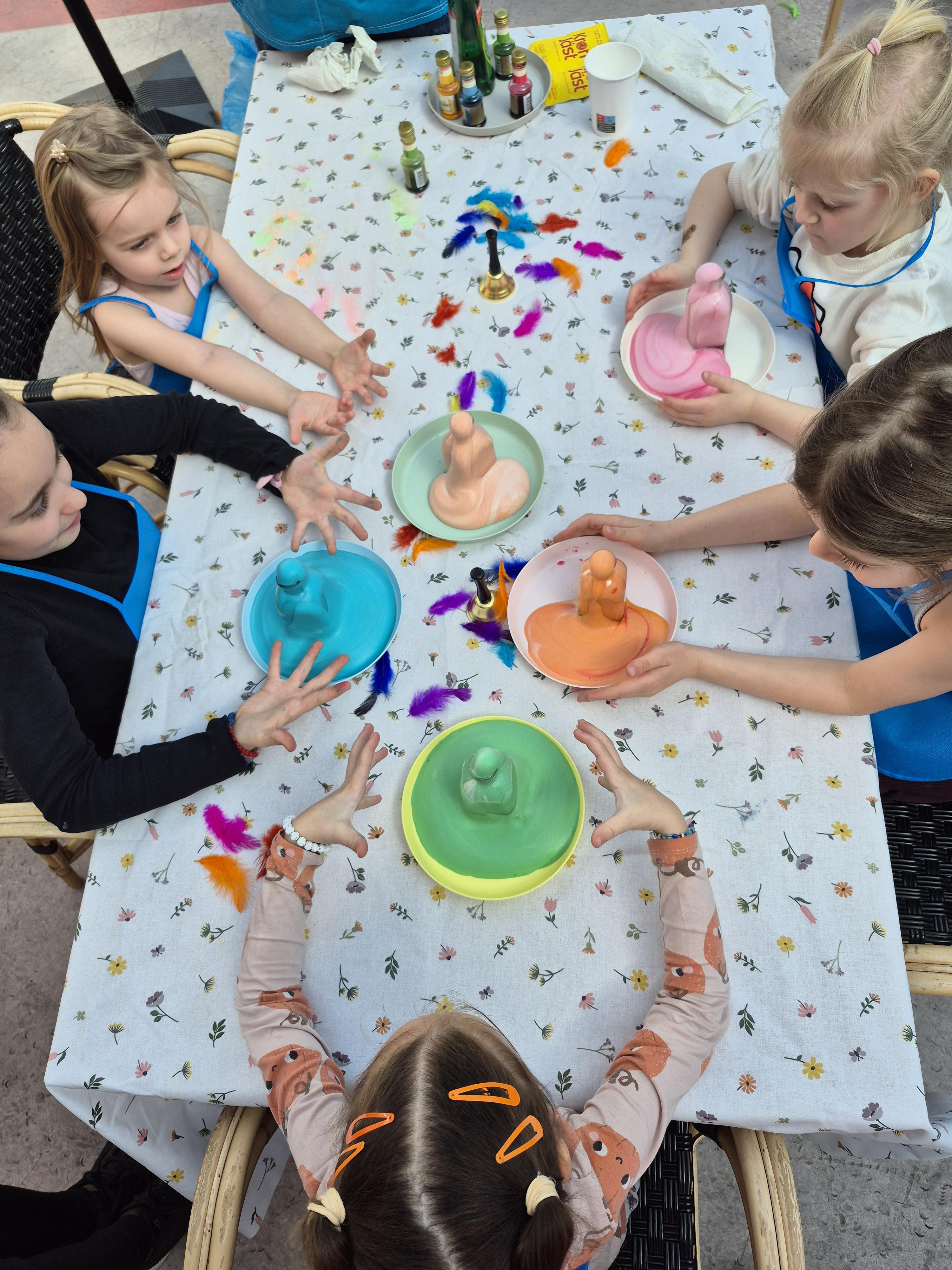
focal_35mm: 23
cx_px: 476
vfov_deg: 73.9
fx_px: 843
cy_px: 635
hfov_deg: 58.9
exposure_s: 1/432
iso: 25
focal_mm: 5.4
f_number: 1.8
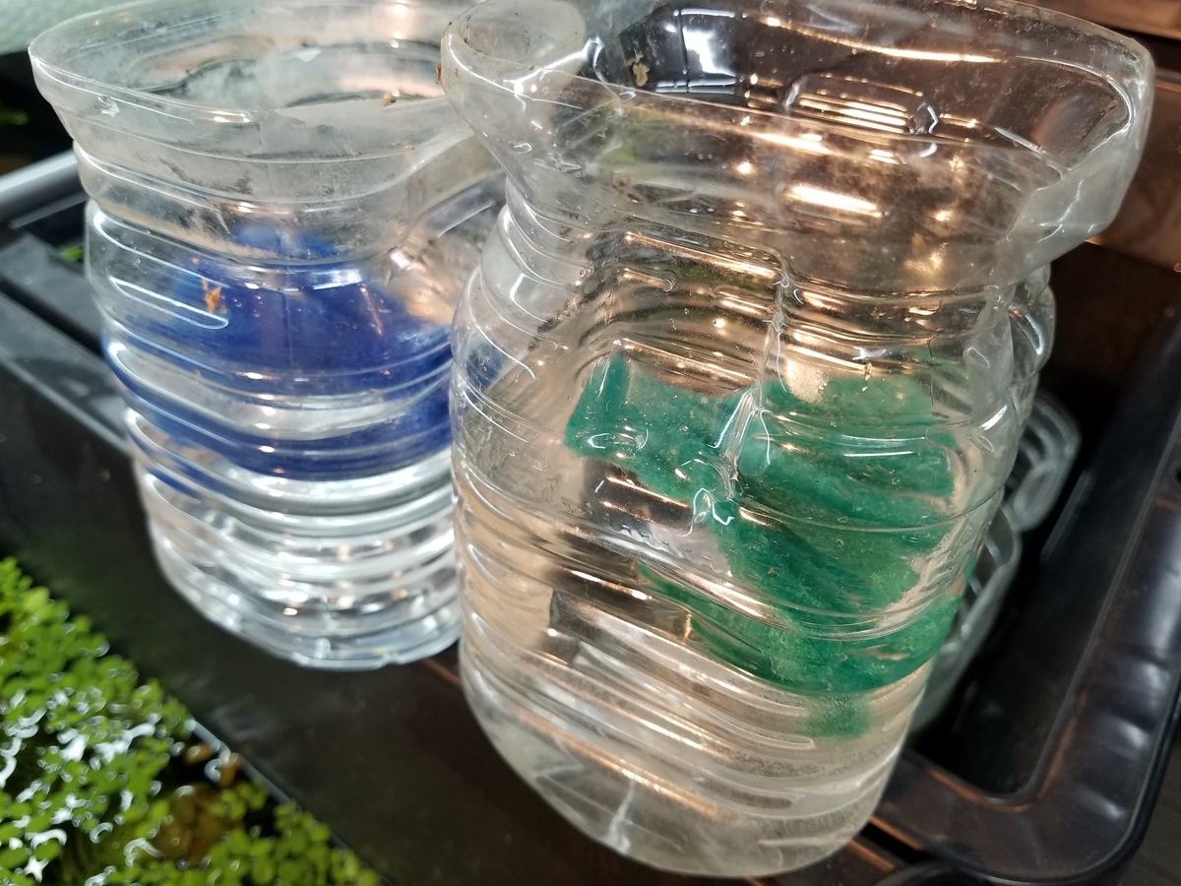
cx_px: 590
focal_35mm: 26
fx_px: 887
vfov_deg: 53.1
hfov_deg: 67.3
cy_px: 443
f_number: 1.7
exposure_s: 1/50
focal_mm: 4.2
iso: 64
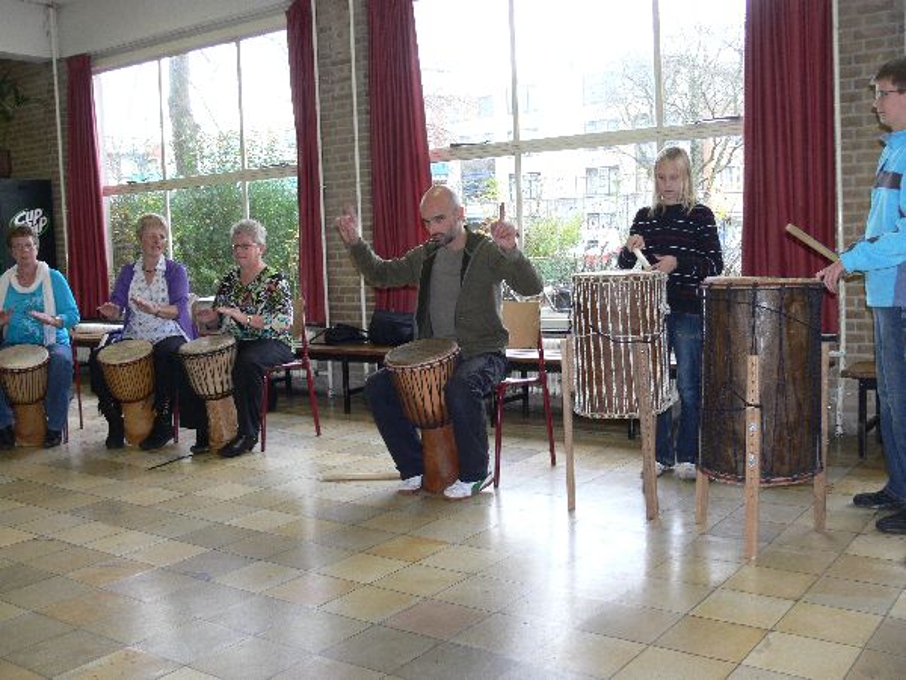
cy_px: 340
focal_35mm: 38
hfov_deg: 49.0
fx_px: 995
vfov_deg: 37.7
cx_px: 453
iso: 100
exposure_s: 1/30
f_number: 2.8
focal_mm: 8
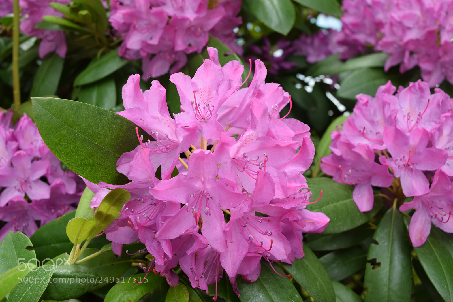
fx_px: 547
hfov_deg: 45.0
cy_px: 151
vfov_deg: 30.8
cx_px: 226
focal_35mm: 44
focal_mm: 29
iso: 400
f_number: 8
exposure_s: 1/200
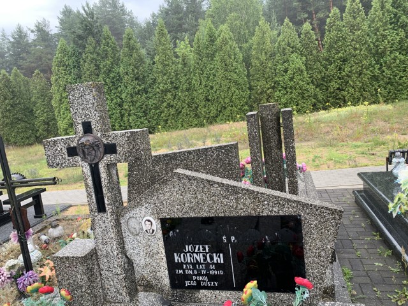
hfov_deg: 67.3
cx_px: 204
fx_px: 306
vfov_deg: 53.1
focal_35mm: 26
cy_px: 153
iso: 32
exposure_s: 1/121
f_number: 1.8
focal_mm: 4.25
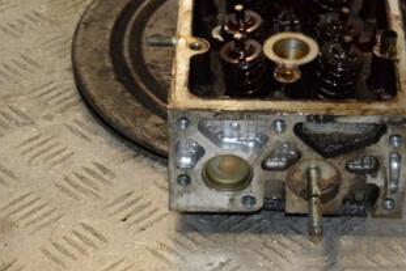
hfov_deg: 16.7
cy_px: 63
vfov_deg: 11.2
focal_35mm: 122
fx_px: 1376
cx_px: 276
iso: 800
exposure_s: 1/200
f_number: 6.3
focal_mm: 42
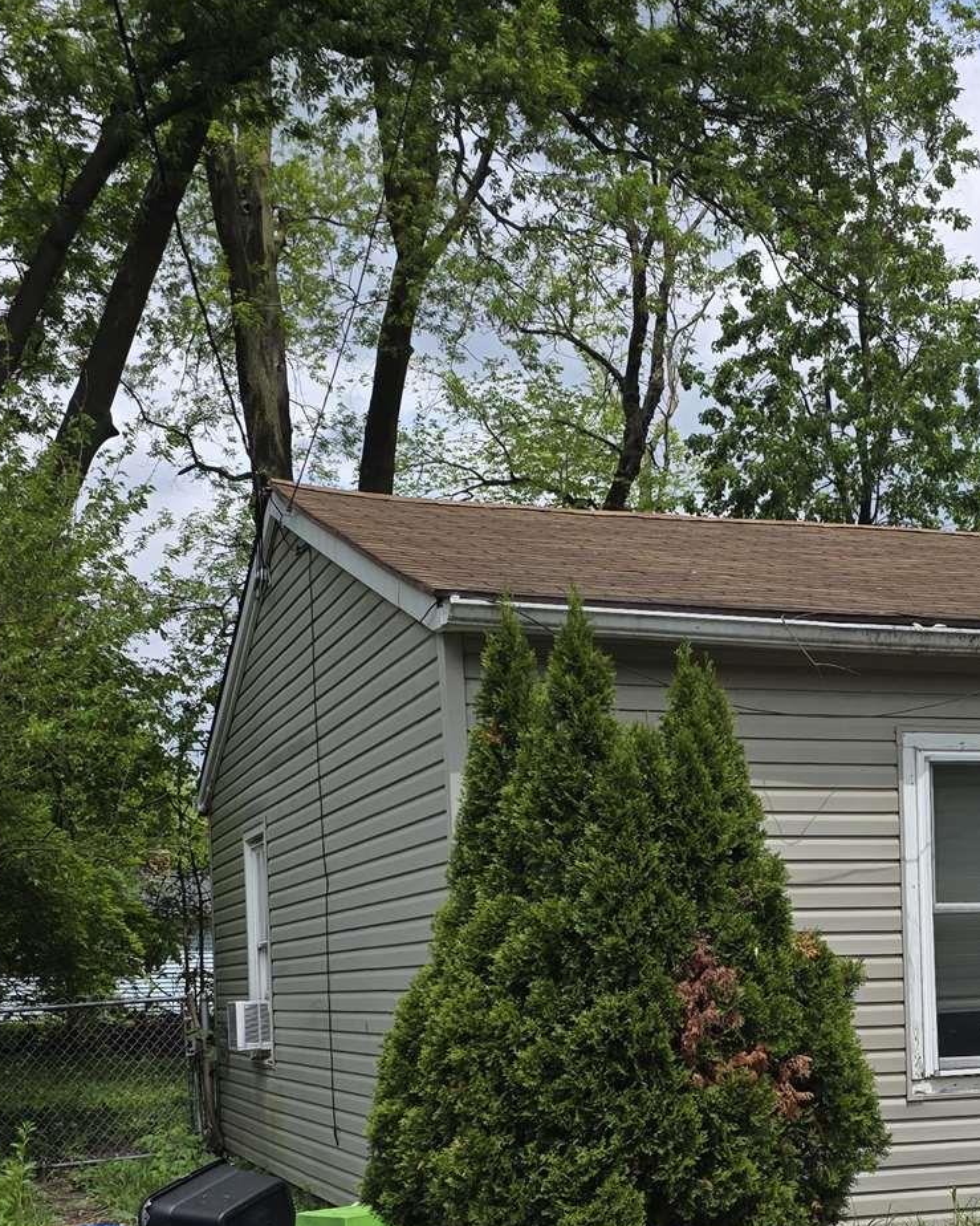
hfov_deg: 26.7
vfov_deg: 32.3
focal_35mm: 56
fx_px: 2031
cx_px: 765
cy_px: 1050
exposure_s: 1/6150
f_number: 1.7
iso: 80
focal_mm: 6.3
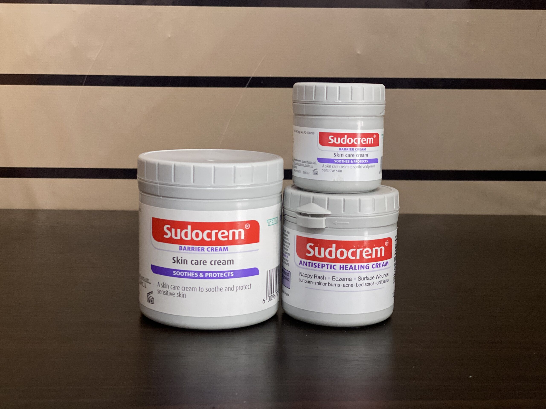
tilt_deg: -8.9
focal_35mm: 52
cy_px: 204
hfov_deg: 36.8
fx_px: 820
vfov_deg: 28.0
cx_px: 273
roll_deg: +0.4
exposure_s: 1/85
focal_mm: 6
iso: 250
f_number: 2
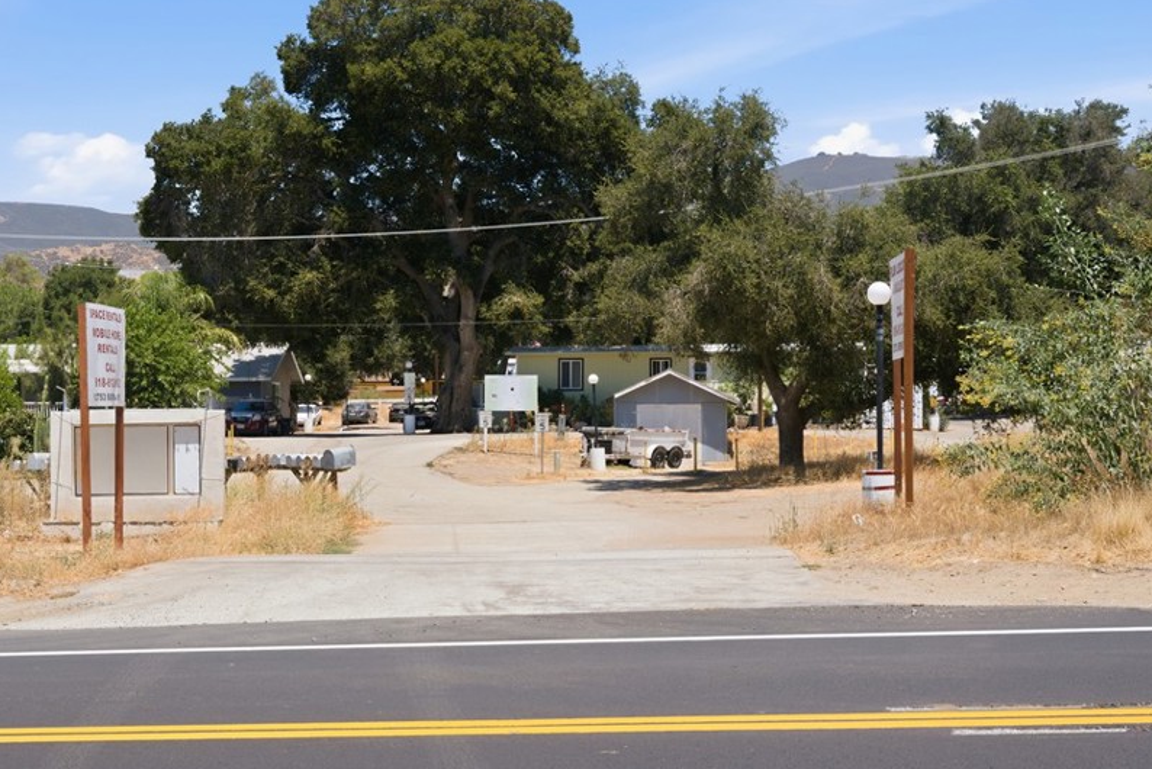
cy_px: 348
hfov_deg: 34.1
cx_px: 509
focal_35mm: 59
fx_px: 1873
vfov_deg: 23.2
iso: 100
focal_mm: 45.4
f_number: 10
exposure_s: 1/160
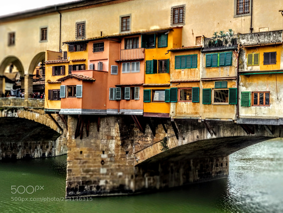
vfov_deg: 28.0
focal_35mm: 52
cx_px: 142
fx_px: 425
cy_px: 106
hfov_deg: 36.8
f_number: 2.6
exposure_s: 1/284
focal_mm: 5.99
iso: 100
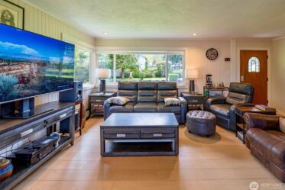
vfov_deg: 77.3
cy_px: 91
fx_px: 119
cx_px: 141
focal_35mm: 15
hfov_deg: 100.4
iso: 320
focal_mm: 14
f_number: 8
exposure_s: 1/80
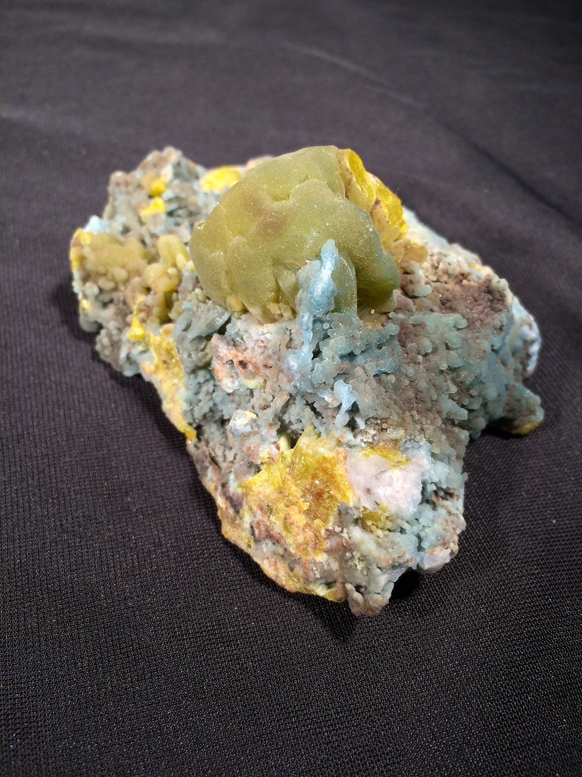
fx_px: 650
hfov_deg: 48.2
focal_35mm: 29
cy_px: 388
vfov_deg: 61.7
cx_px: 291
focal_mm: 4.15
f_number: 2.2
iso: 40
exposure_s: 1/60
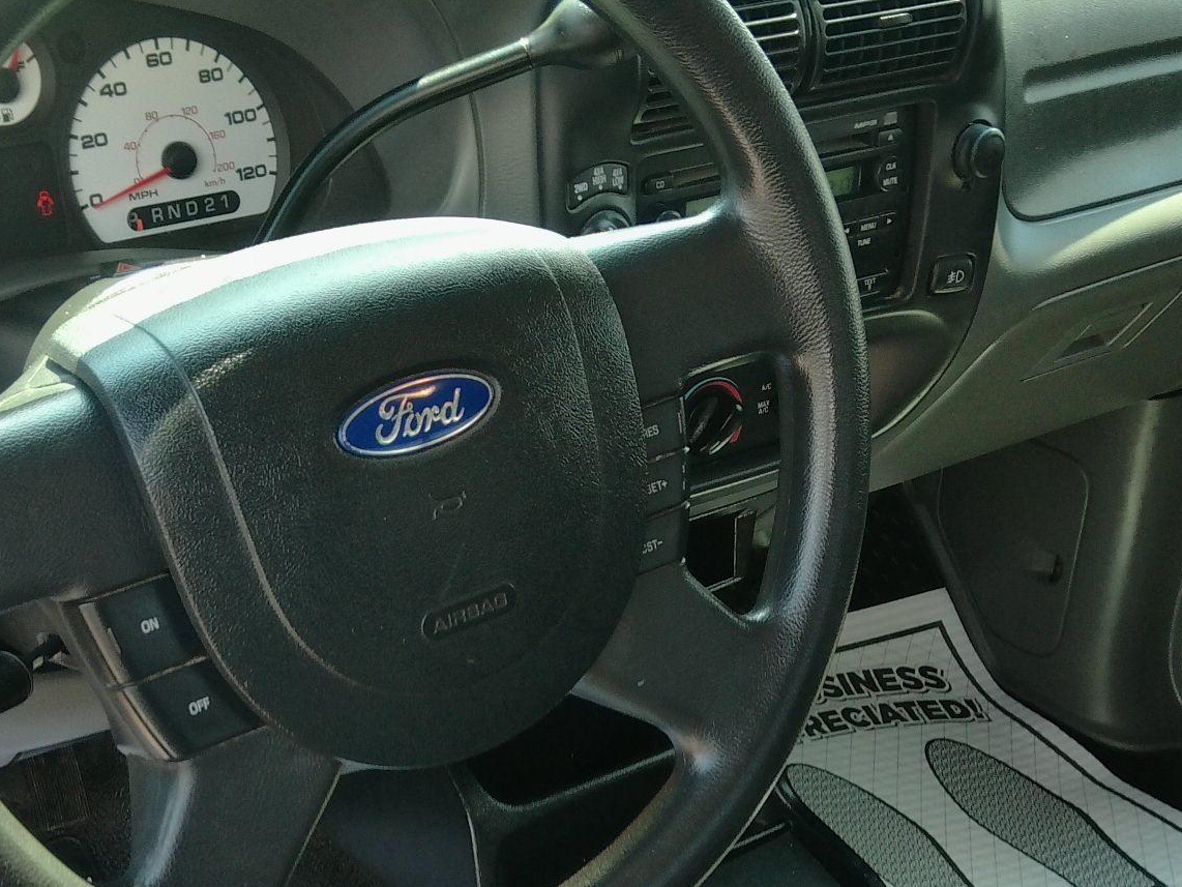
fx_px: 2015
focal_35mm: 59
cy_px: 704
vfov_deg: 24.4
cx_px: 532
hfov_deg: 32.7
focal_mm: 3
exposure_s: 1/50
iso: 109
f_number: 2
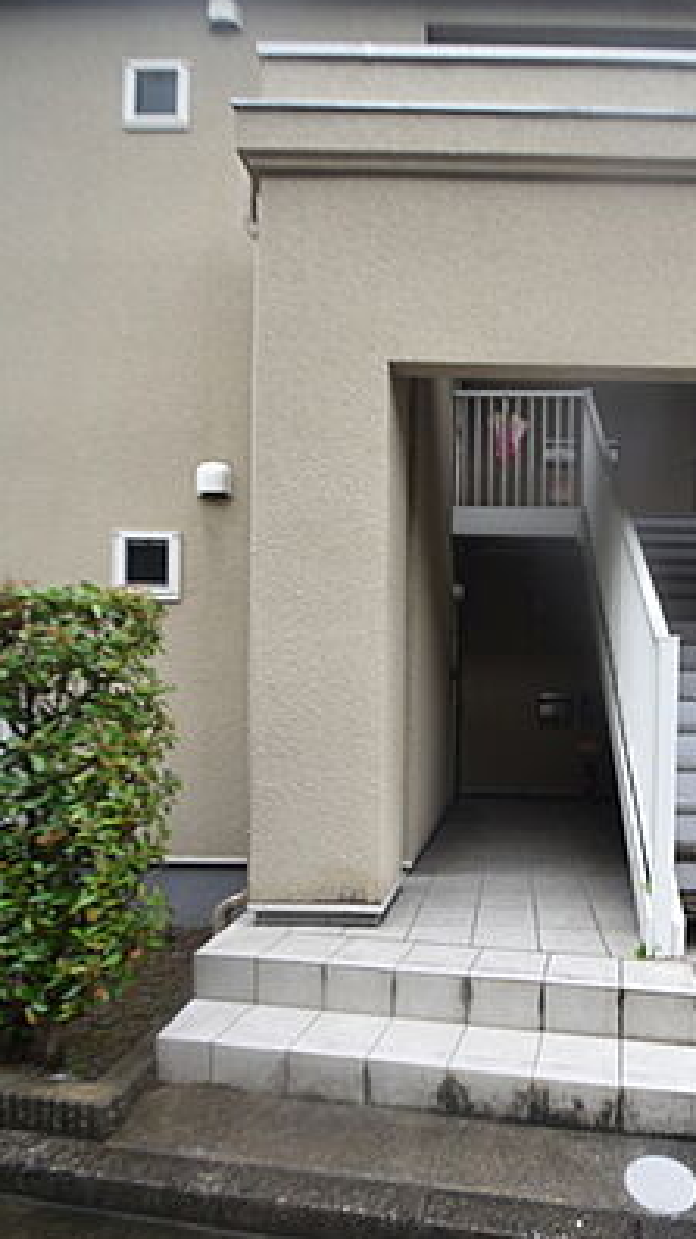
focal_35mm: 19
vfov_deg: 89.0
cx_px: 496
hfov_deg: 56.2
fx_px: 624
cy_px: 705
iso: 100
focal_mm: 10
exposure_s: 1/80
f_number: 4.5
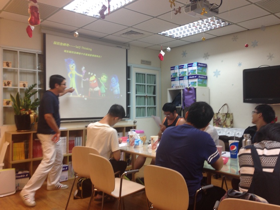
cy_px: 105
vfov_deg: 42.9
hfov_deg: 55.4
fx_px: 267
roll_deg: -1.2
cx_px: 140
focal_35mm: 33
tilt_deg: +1.5
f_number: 2.4
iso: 50
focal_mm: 4.12
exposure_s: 1/24
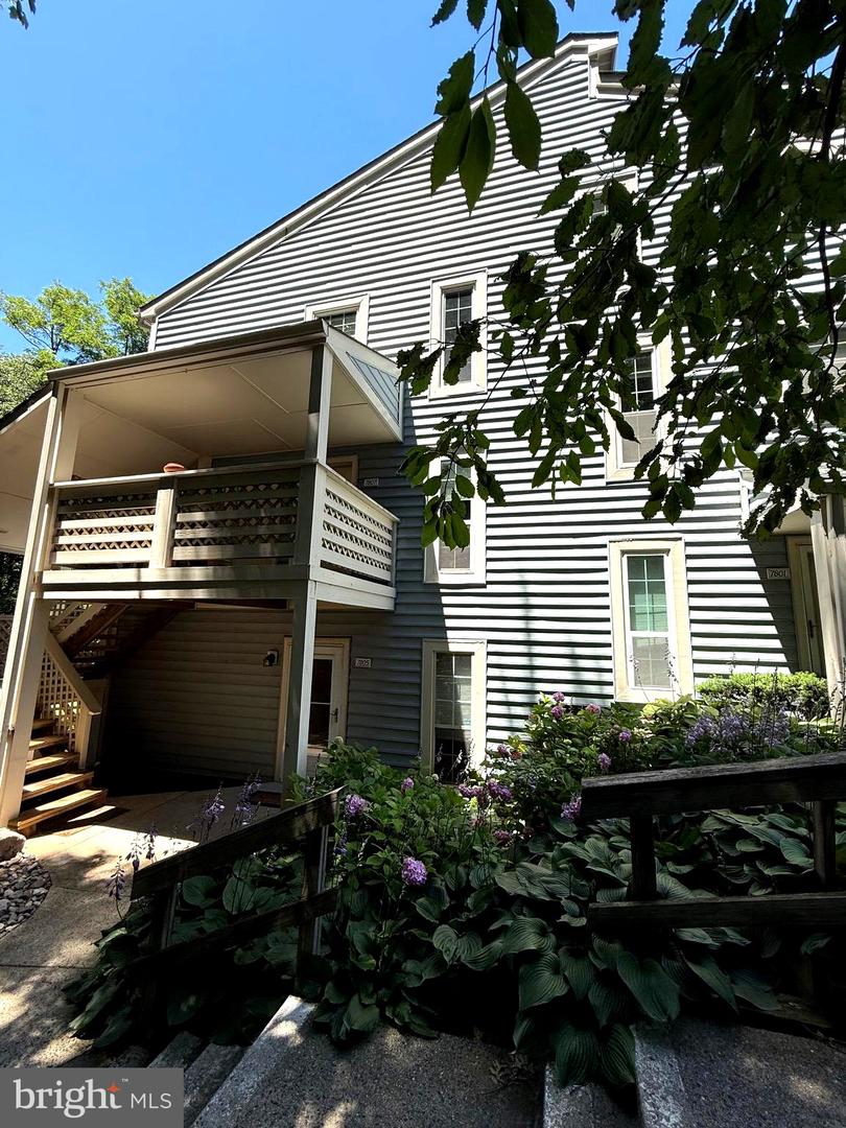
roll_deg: -2.3
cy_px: 564
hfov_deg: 85.7
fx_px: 456
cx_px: 423
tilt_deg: +10.6
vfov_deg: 102.1
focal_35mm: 14
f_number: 2.2
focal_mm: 2.22
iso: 50
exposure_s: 1/631
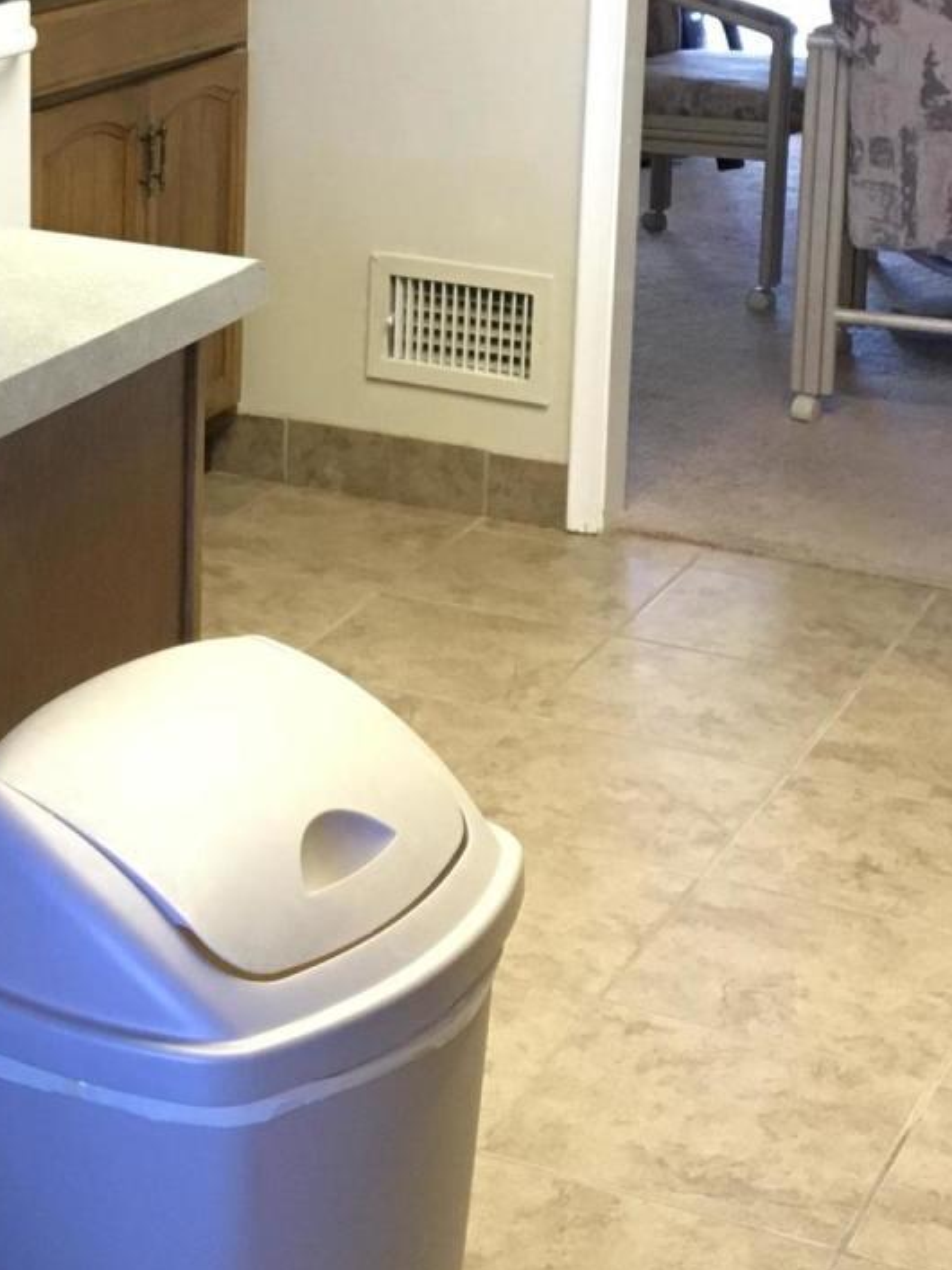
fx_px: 3008
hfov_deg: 17.8
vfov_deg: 23.0
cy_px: 57
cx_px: 176
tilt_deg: -9.6
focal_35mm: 82
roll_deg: -0.4
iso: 100
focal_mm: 4.15
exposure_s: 1/30
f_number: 2.2
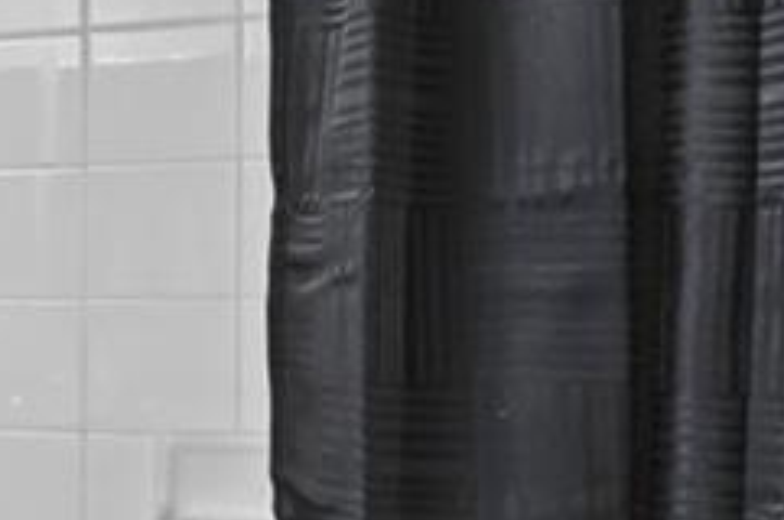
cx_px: -1031
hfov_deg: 14.9
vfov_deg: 14.7
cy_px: 283
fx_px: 2023
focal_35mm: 93
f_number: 10
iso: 400
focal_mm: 14
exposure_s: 1/13
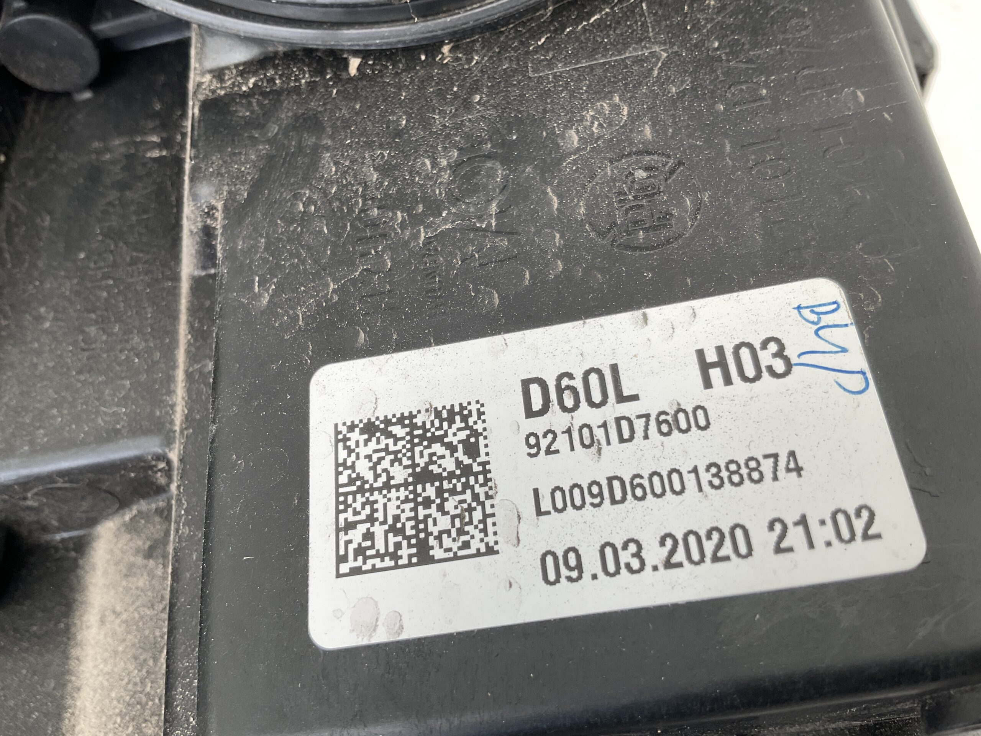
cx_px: 490
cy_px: 368
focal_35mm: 29
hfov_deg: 61.7
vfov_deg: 48.2
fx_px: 822
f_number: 1.8
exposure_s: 1/186
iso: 16
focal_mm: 3
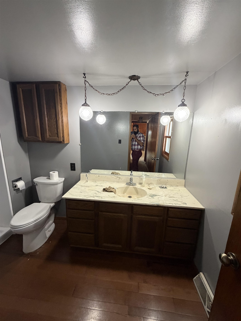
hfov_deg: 85.7
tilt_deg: -13.8
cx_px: 120
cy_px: 160
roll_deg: -1.5
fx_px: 130
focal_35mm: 14
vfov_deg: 102.1
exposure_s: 1/60
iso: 320
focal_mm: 2.22
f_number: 2.2
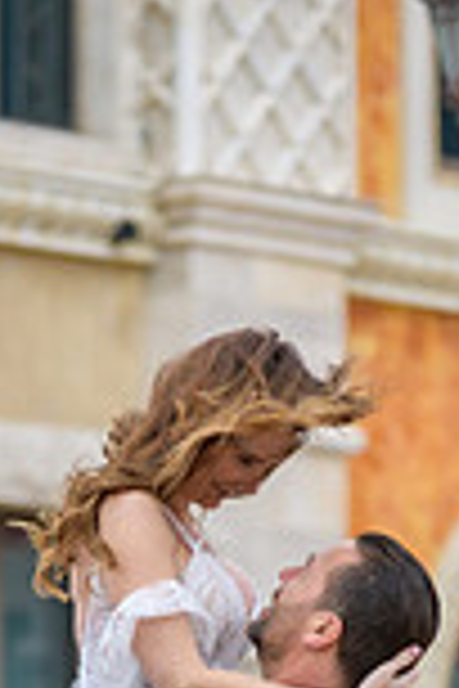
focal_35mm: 412
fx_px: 7879
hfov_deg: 3.3
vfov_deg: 5.0
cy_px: 895
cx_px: 198
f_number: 2.8
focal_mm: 140
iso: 400
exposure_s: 1/3200
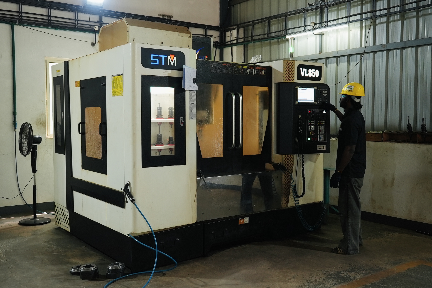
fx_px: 432
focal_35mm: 36
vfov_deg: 36.9
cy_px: 144
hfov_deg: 53.1
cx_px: 216
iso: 800
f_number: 2.8
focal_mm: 24
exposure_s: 1/100
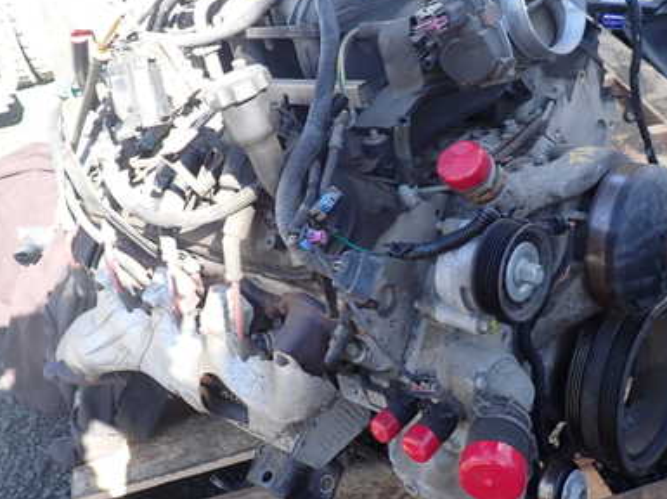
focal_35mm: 39
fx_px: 751
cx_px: 341
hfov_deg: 47.9
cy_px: 198
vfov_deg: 36.6
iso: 100
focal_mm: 4.5
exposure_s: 1/125
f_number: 2.8
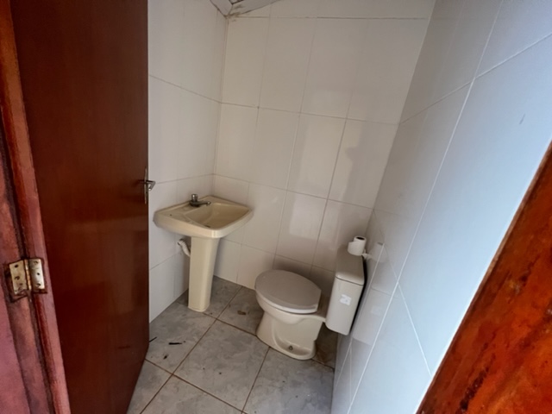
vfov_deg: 89.9
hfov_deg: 106.2
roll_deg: -9.5
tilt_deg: -16.9
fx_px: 207
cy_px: 207
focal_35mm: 13
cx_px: 276
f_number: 1.8
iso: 250
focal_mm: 1.57
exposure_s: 1/75
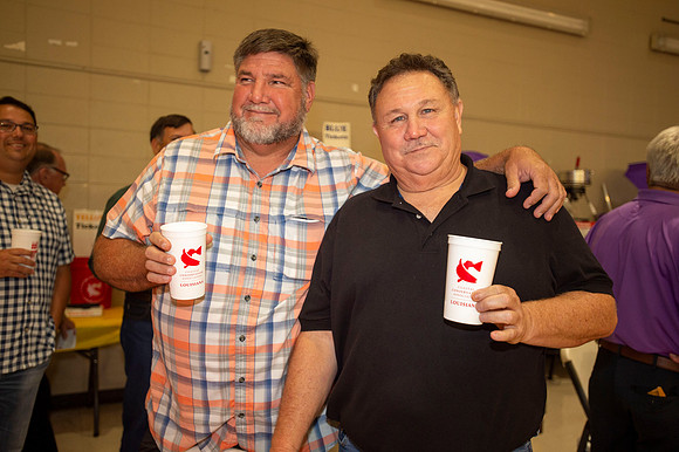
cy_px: 226
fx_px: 603
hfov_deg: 58.7
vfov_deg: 41.1
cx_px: 340
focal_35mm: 32
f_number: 2.8
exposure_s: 1/100
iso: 1250
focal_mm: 32
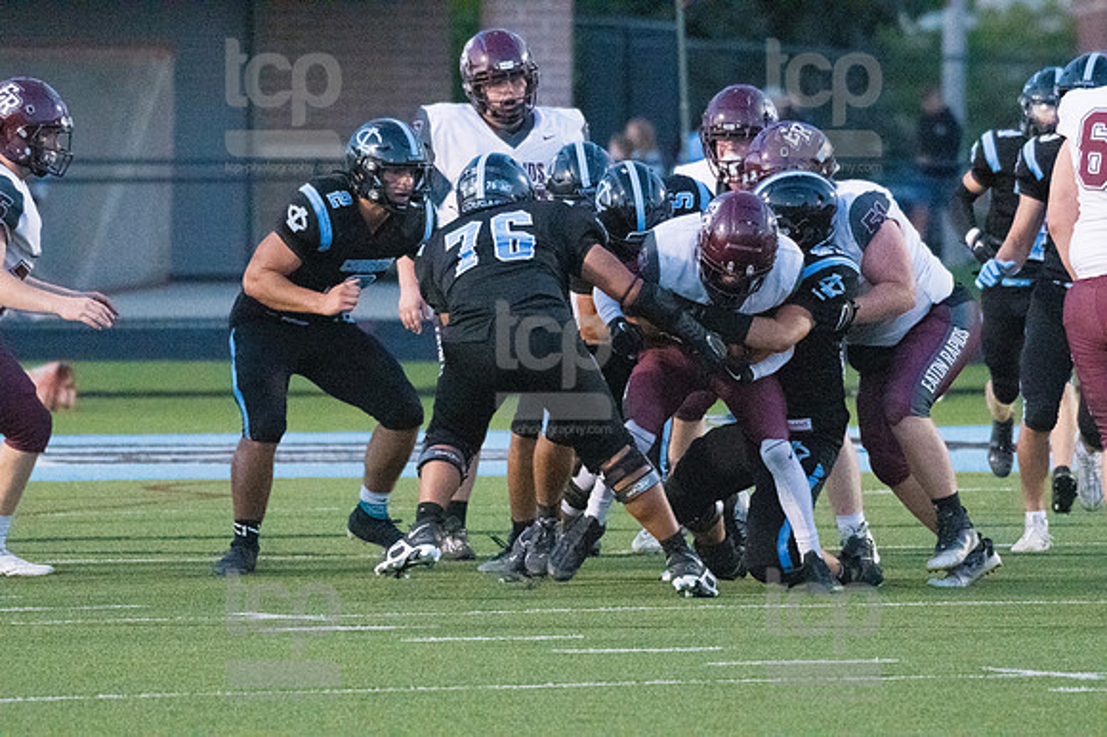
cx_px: 554
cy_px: 368
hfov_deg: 4.6
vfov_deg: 3.1
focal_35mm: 450
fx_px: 13829
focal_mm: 300
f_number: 5.6
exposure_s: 1/2000
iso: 8000
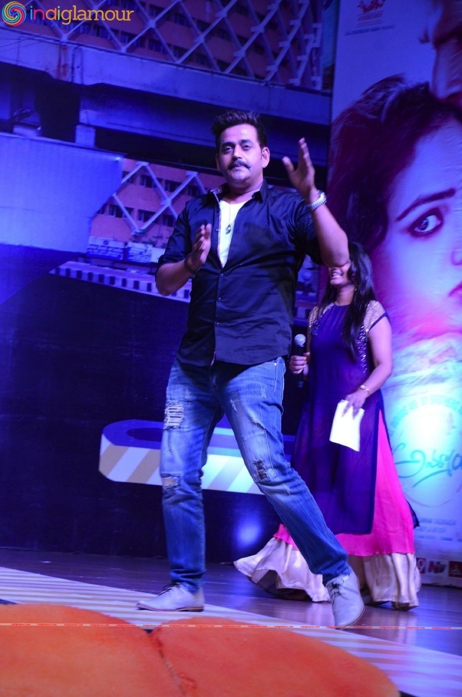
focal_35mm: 99
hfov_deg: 13.8
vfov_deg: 20.6
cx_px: 231
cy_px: 348
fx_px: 1914
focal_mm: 66
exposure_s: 1/125
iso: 2500
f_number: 5.6
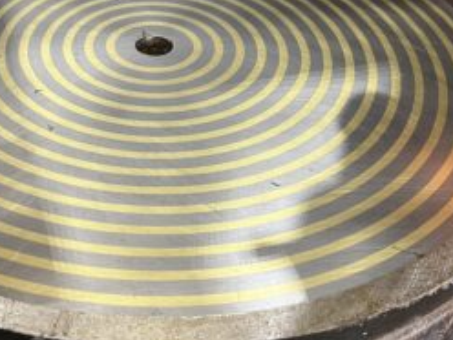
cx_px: 164
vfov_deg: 34.1
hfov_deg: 44.4
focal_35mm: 42
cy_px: 121
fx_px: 550
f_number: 1.5
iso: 400
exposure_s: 1/60
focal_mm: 5.7
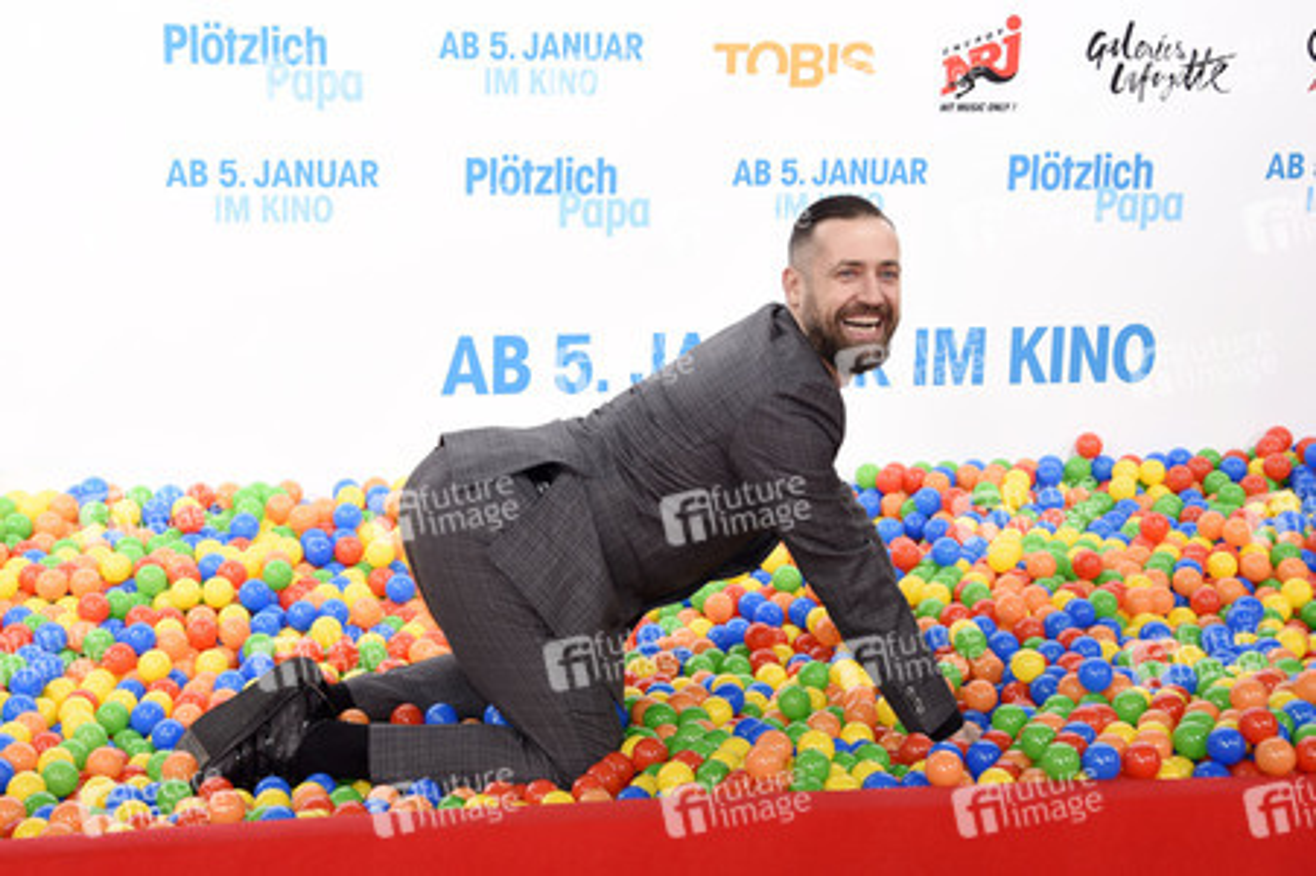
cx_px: 658
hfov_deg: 31.0
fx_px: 2374
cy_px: 438
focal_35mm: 65
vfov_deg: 20.9
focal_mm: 65
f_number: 5.6
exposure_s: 1/200
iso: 500
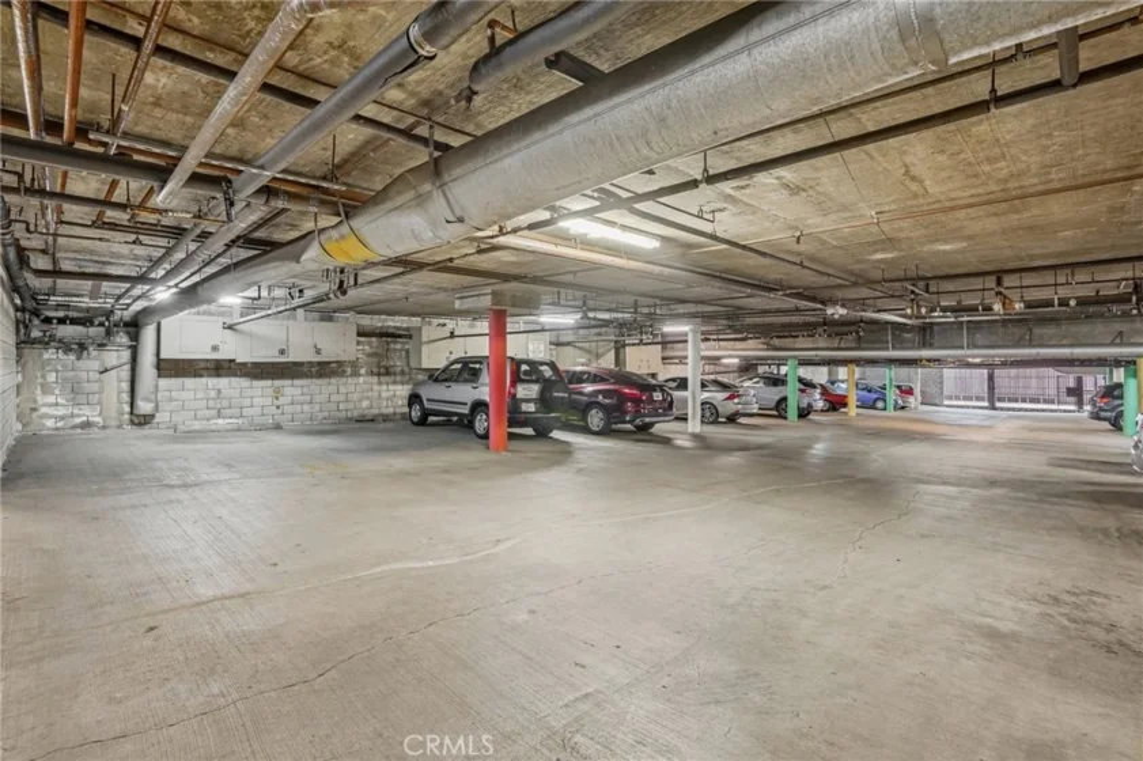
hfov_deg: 96.8
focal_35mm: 16
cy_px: 380
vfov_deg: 73.7
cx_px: 572
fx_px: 508
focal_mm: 16
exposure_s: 1/2
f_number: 8
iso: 800
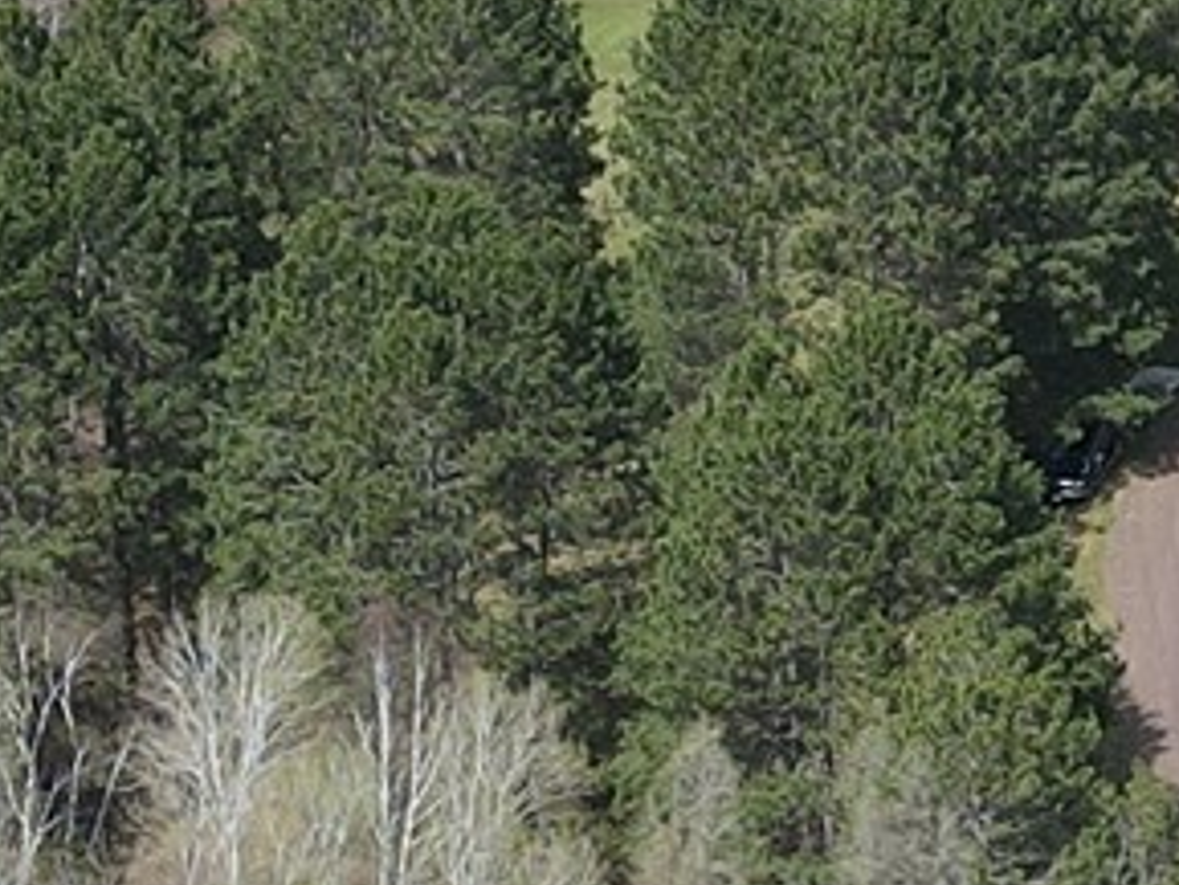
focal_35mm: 170
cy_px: 298
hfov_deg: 11.5
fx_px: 5793
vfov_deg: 8.7
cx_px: 1261
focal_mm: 4.5
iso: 100
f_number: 2.8
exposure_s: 1/500
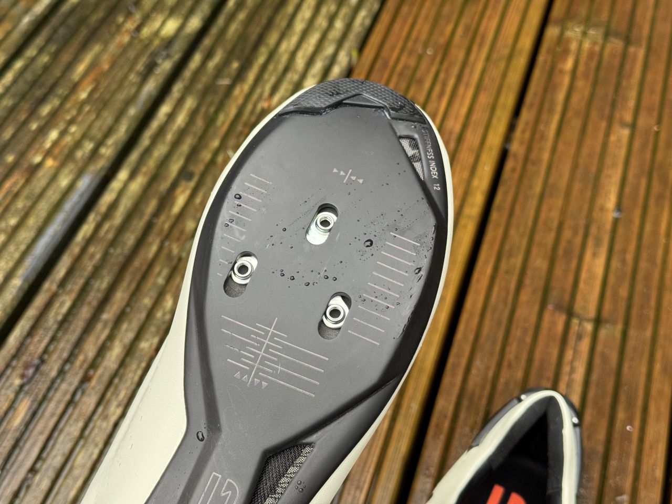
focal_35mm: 48
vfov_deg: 30.3
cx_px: 336
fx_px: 932
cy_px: 252
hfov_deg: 39.7
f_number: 1.78
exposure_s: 1/75
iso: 100
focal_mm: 6.76
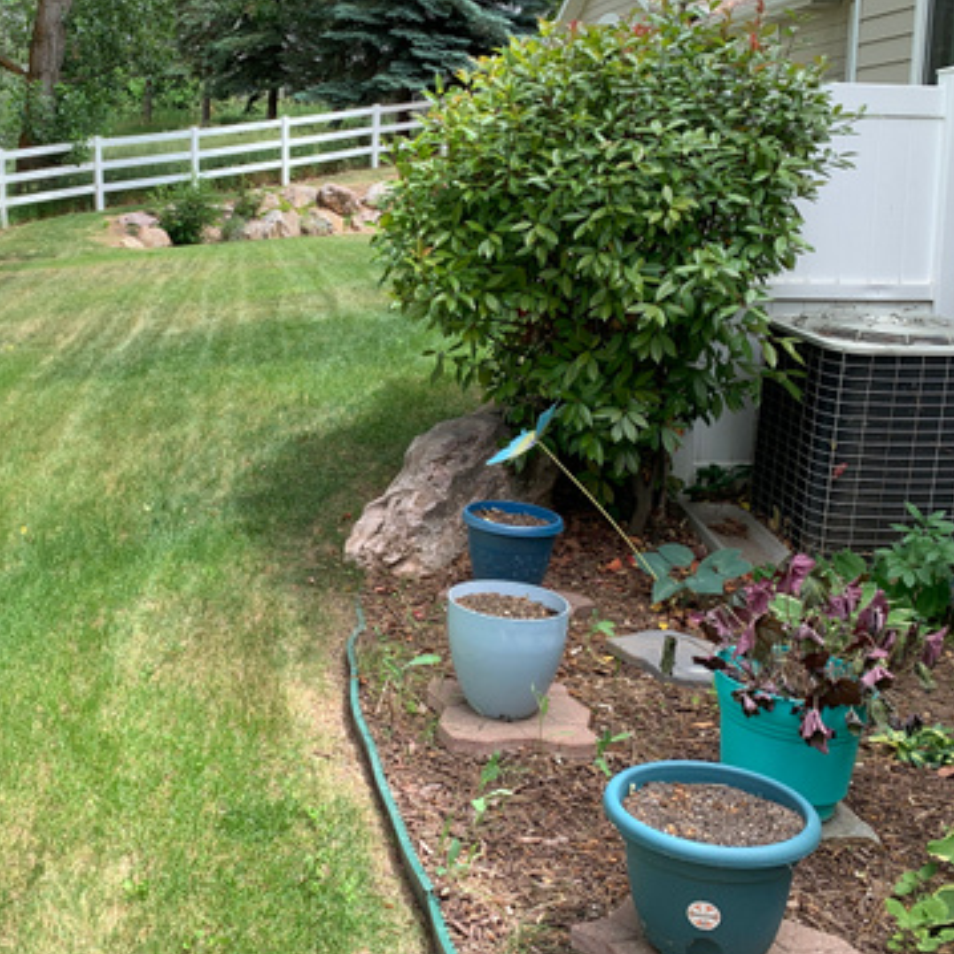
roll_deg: -1.6
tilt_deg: -8.1
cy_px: 375
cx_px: 287
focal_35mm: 41
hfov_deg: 40.2
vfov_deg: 40.7
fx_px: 1278
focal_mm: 4.25
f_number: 1.8
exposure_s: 1/529
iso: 25
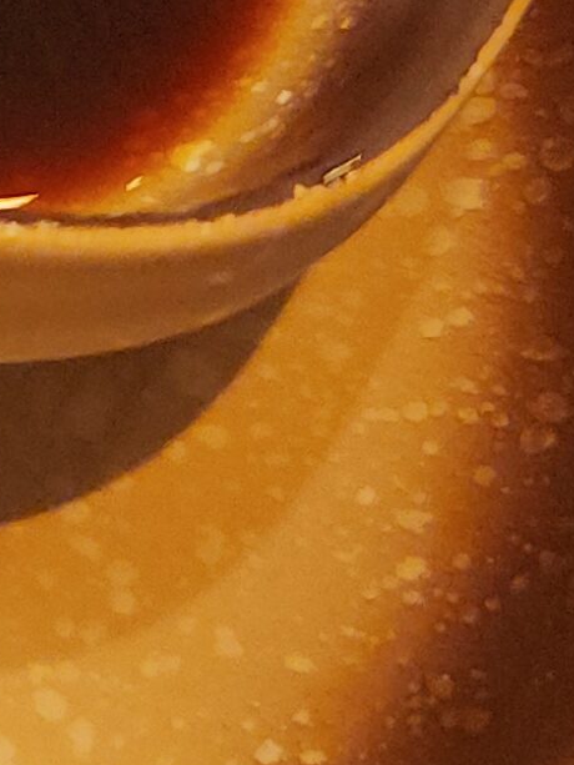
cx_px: -882
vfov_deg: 13.0
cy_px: -42
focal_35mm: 150
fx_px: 3315
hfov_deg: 8.8
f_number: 1.8
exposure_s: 1/50
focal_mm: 5.4
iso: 200
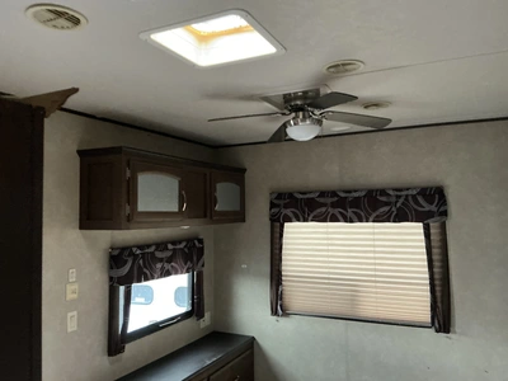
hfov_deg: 63.4
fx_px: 411
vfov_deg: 49.7
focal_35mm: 28
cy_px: 190
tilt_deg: +3.9
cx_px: 254
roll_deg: +1.2
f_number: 1.8
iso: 320
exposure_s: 1/40
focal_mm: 3
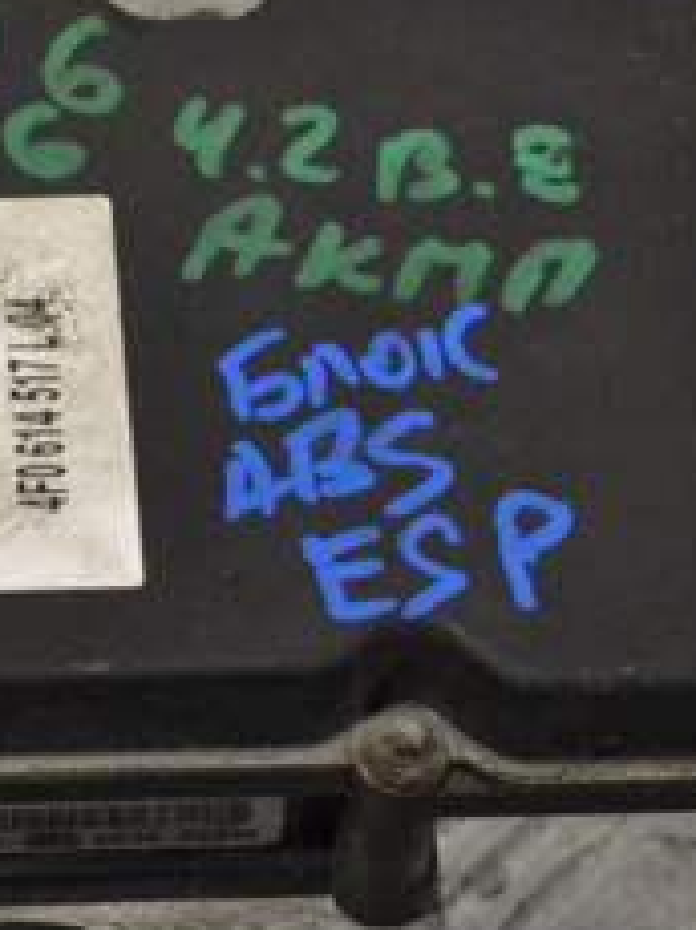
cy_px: 635
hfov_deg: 7.1
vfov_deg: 9.5
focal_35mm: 207
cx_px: 28
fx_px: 5567
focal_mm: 55
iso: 3200
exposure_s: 1/320
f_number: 9
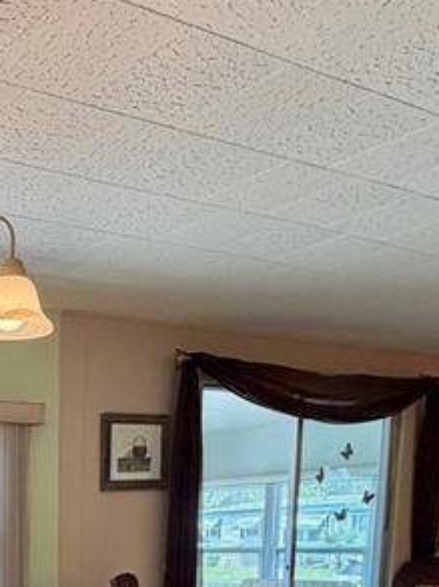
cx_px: -164
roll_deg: +1.5
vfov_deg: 33.3
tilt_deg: -8.4
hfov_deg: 24.8
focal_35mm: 49
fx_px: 830
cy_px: 665
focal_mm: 2.22
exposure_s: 1/120
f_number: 2.2
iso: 100
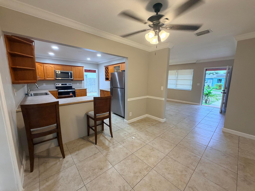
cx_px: 128
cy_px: 96
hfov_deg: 102.1
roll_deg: -0.2
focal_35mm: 14
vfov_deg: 85.7
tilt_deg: -9.9
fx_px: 103
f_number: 2.2
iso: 160
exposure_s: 1/60
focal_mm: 2.22
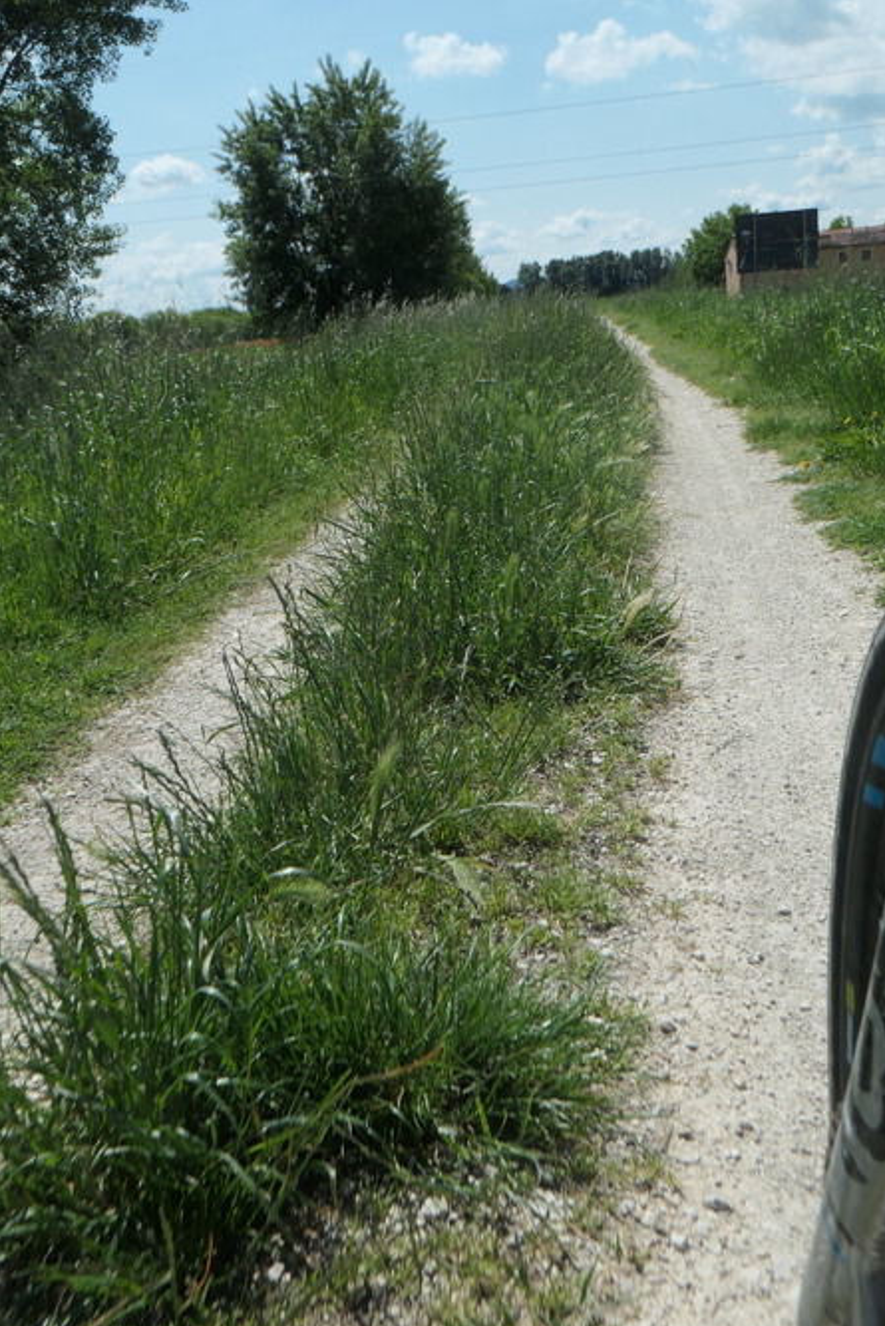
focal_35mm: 36
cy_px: 626
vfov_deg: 53.1
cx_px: 407
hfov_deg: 36.9
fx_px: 1327
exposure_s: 1/1000
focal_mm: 8.8
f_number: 7.1
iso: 200
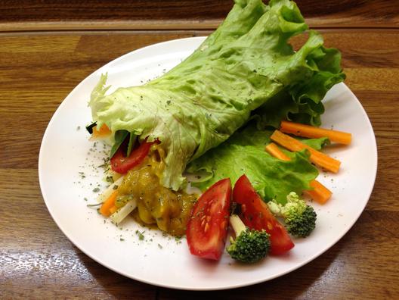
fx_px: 380
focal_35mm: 33
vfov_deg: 42.9
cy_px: 150
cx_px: 200
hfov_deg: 55.4
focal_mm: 4.12
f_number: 2.4
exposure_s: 1/40
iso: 64
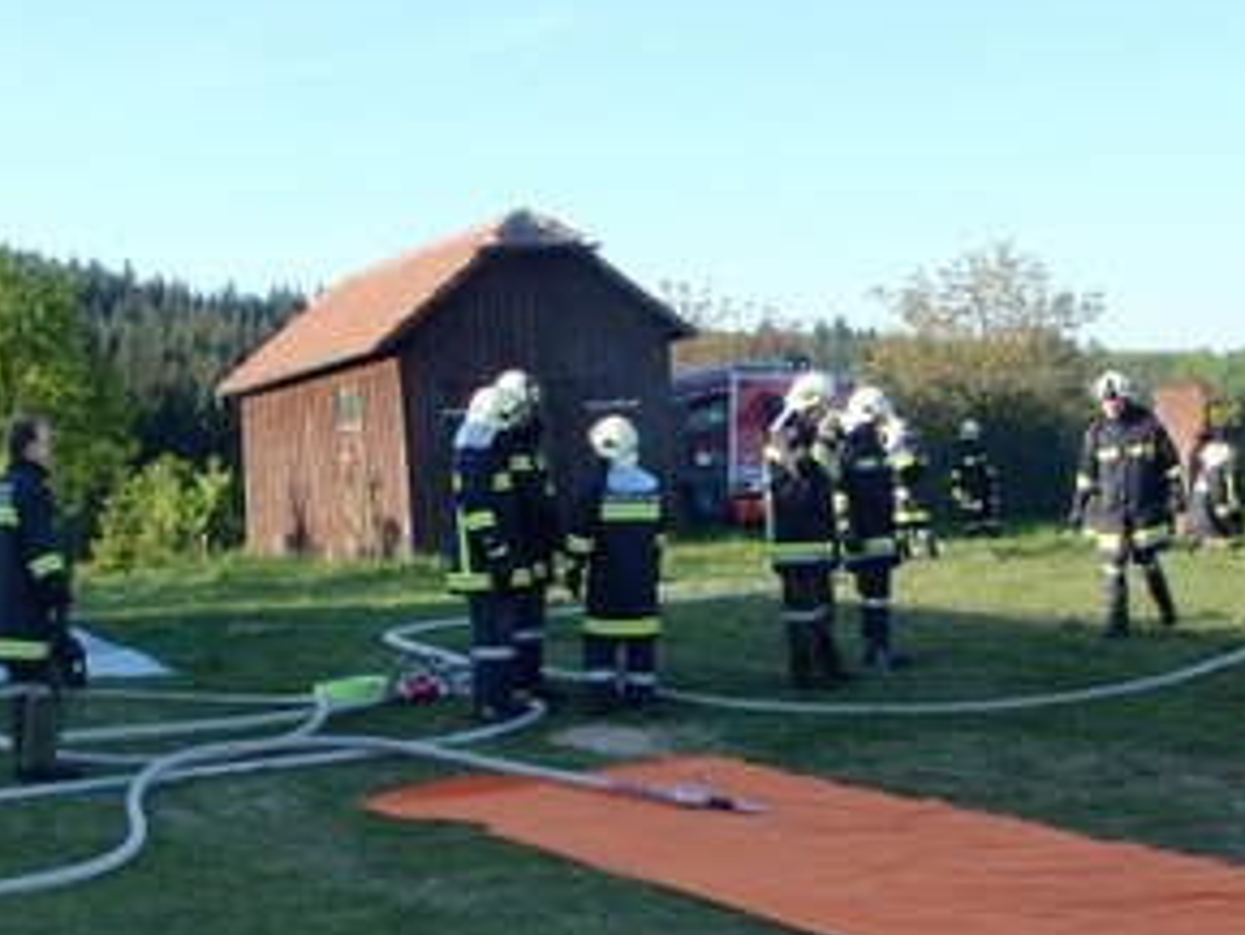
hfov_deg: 31.1
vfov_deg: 23.6
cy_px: 534
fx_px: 2231
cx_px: 538
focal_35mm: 62
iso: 64
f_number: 4
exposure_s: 1/160
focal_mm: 5
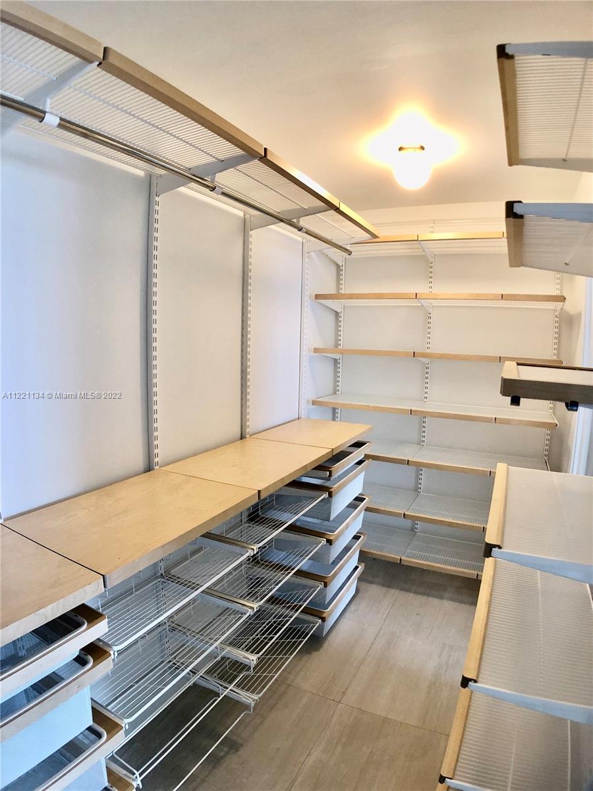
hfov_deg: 49.7
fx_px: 640
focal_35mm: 28
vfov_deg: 63.4
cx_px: 296
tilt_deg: -4.7
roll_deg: -0.9
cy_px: 396
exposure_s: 1/24
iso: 40
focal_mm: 4
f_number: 1.8
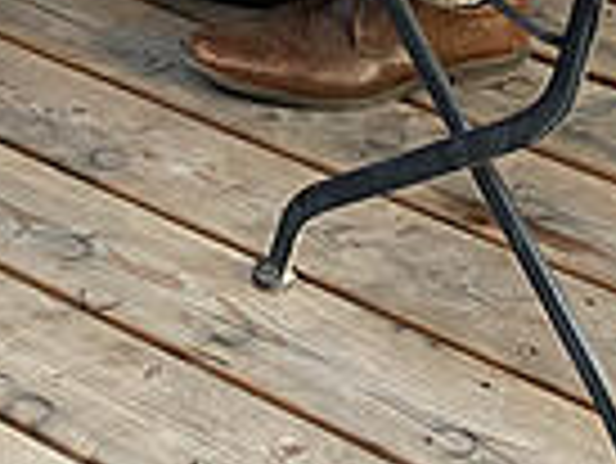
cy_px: -811
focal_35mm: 152
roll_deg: +0.9
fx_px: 2707
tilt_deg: -10.7
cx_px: -180
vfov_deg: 8.5
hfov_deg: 12.6
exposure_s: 1/241
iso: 32
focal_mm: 4.25
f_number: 1.8
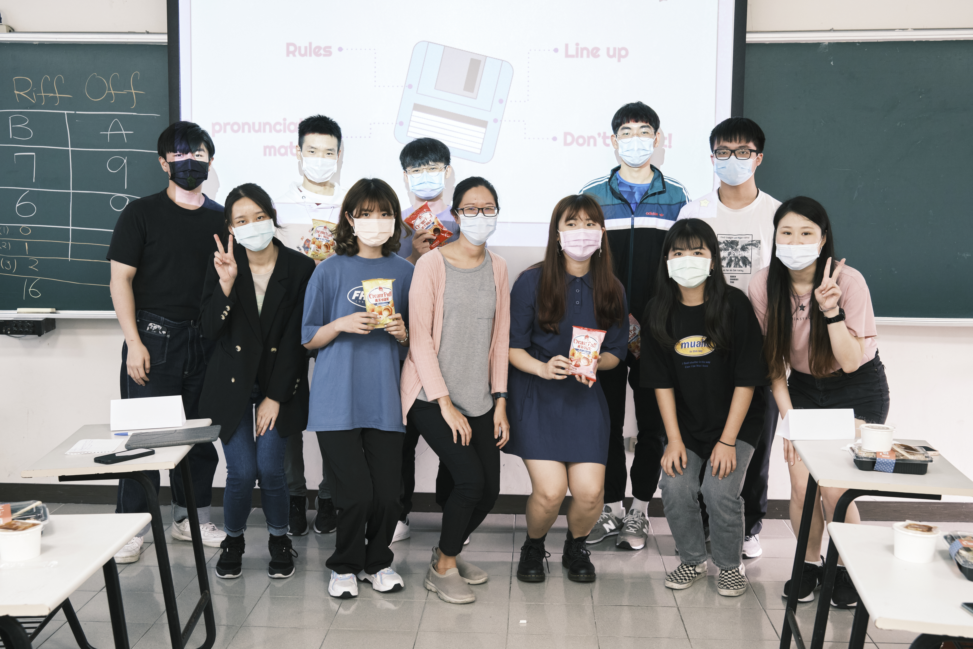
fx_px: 1108
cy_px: 324
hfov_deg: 47.4
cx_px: 486
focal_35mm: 41
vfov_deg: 32.6
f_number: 5
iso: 2000
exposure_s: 1/34
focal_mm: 27.4
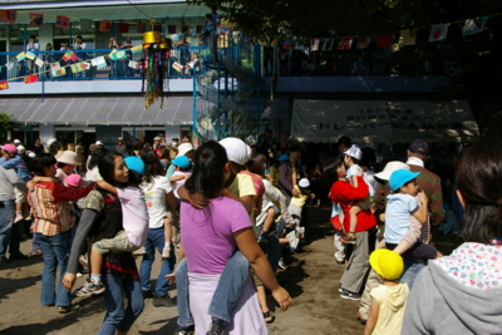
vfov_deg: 36.9
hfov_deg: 53.1
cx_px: 251
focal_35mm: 36
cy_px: 168
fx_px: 502
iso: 200
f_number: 8
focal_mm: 24
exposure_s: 1/500
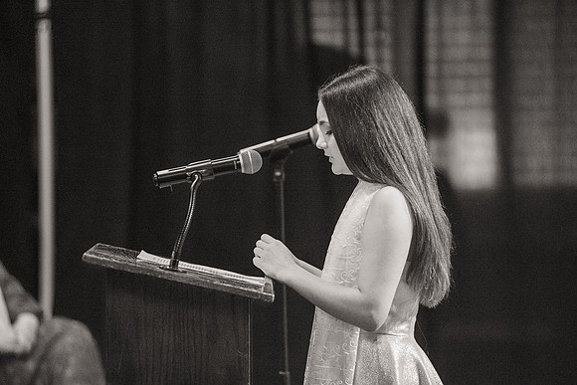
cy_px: 192
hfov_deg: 11.1
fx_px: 2966
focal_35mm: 185
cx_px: 288
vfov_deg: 7.4
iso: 12800
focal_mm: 185
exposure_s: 1/200
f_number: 3.2
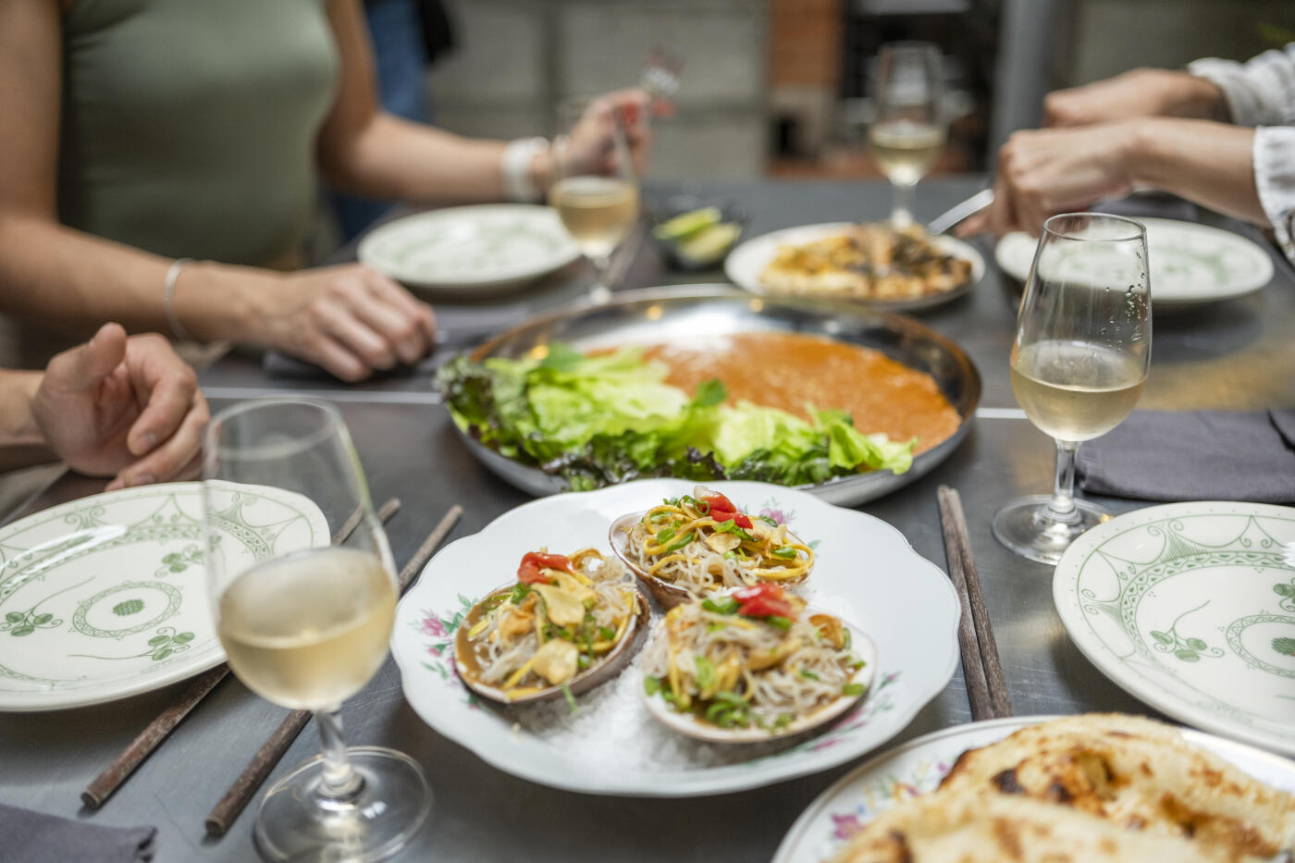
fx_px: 1259
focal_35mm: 35
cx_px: 648
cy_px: 432
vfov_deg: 37.8
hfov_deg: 54.4
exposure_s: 1/500
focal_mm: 23
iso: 500
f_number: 1.4
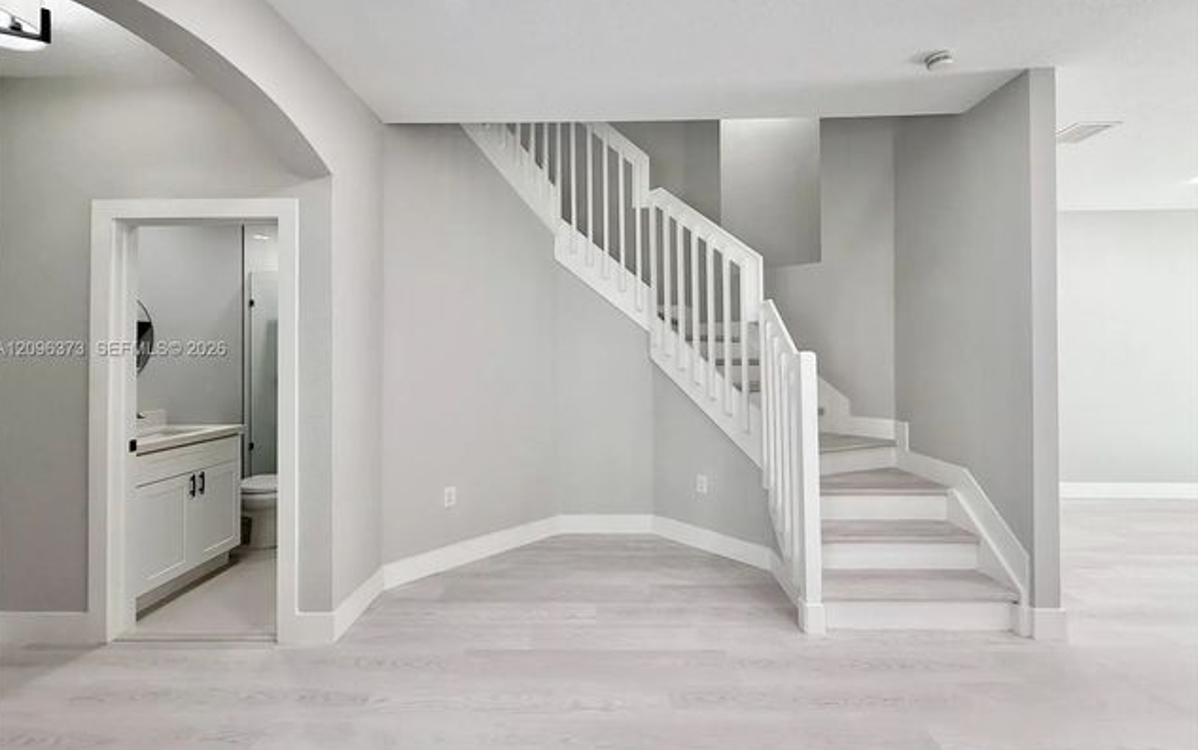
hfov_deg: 101.4
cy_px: 350
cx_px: 596
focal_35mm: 15
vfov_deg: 74.7
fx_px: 490
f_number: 2.2
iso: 100
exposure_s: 1/120
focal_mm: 2.22
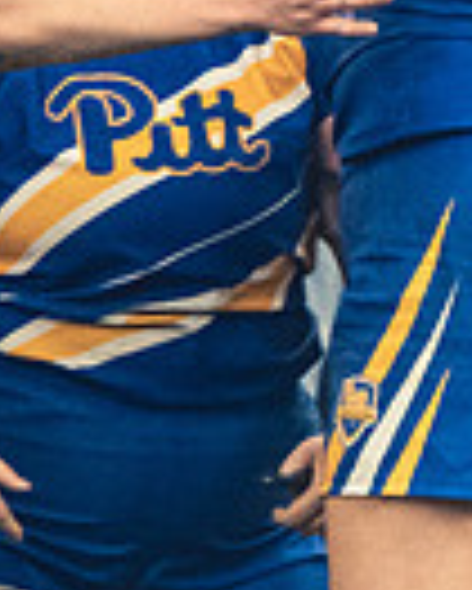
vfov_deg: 1.3
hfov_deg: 1.0
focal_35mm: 1484
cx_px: 898
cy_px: 609
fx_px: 25883
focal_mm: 200
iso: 12800
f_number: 2.8
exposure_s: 1/500
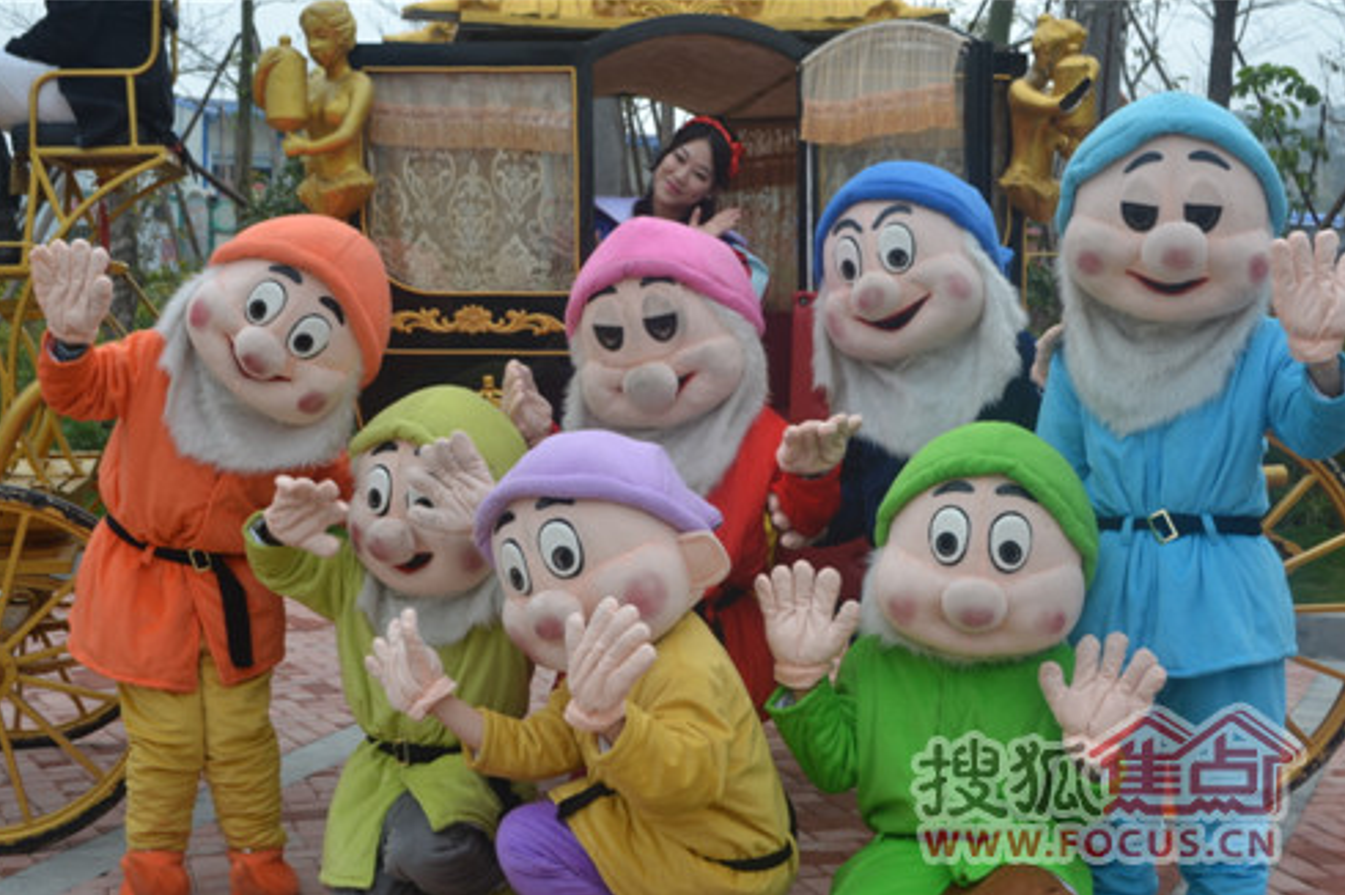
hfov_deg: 40.4
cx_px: 670
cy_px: 454
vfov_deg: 27.5
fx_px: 1829
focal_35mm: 49
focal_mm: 32
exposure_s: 1/200
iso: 100
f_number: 6.3
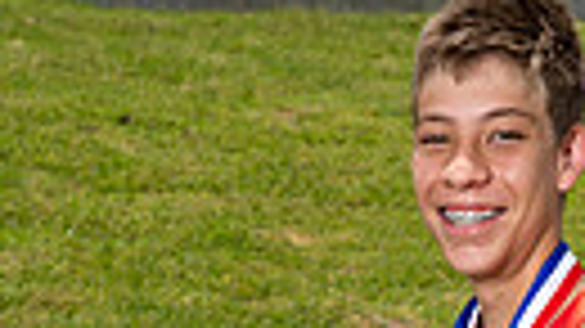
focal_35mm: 138
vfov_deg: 7.9
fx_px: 2140
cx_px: 392
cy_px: 885
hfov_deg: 15.5
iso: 100
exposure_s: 1/250
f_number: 7.1
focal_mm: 38
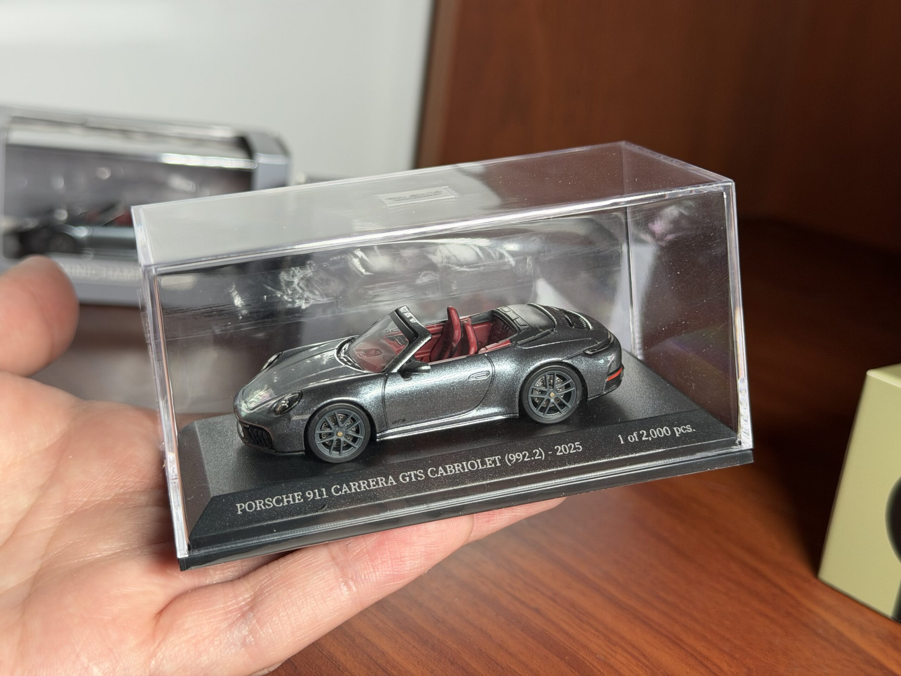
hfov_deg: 39.7
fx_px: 1249
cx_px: 450
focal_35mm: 48
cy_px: 338
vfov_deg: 30.3
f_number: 1.78
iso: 100
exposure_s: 1/87
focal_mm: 6.76
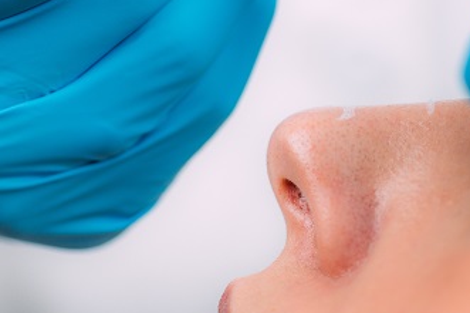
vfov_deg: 5.2
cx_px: 347
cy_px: -3
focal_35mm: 262
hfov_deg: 7.9
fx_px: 3417
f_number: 4
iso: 64
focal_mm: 105
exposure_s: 1/200
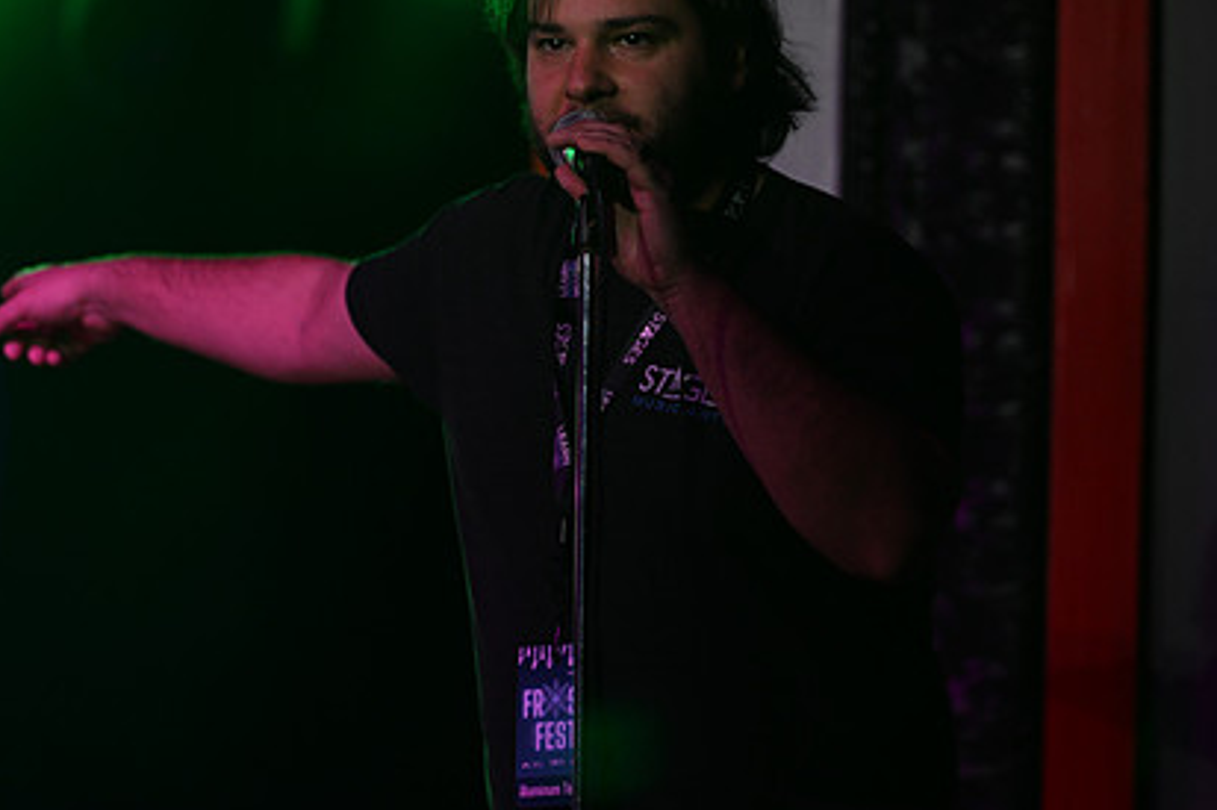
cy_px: 325
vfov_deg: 4.9
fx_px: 9495
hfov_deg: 7.3
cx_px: 542
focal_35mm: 281
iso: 1600
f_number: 3.5
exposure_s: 1/400
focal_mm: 200
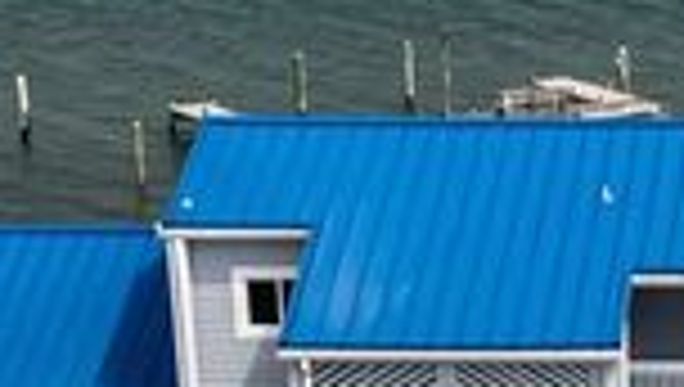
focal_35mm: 198
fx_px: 3596
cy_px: 1228
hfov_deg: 10.7
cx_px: 824
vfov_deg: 5.7
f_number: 2.8
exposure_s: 1/400
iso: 100
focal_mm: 14.45
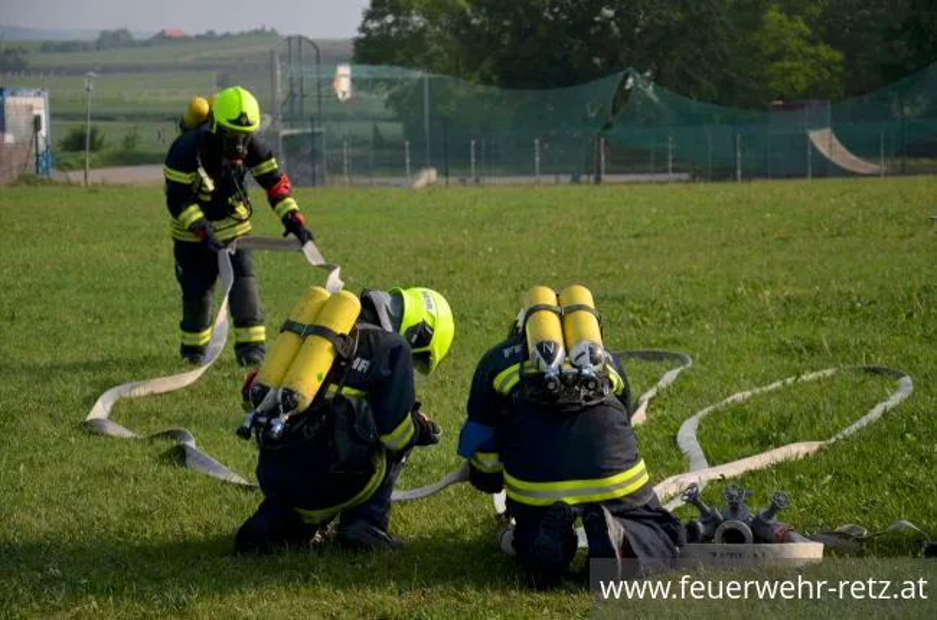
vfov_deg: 12.1
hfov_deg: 18.2
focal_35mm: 112
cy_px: 310
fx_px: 2921
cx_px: 468
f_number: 6.3
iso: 400
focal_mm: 75
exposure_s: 1/1600
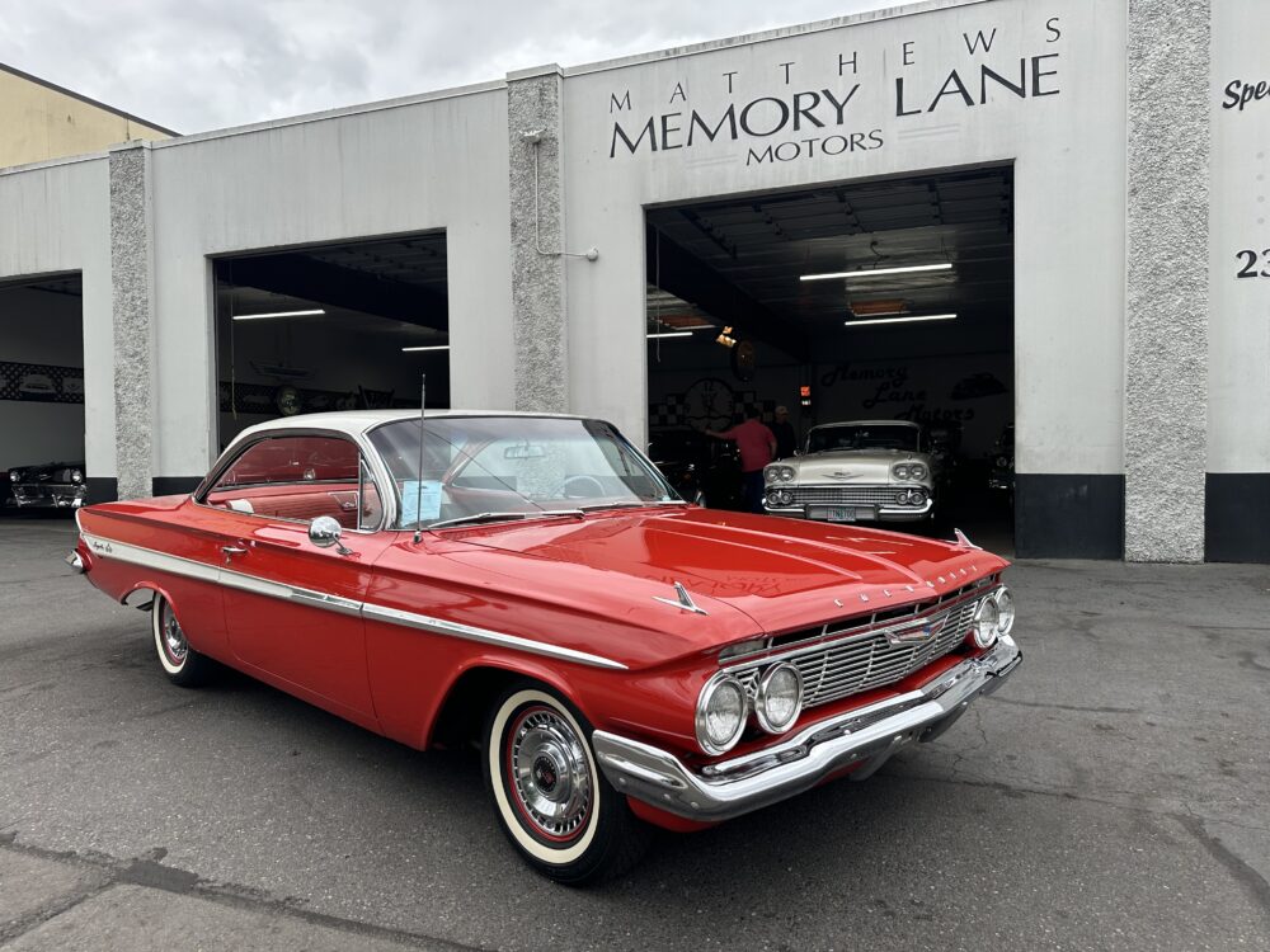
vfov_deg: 56.8
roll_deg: +0.9
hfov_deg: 71.6
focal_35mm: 24
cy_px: 476
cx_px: 635
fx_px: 881
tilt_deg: -1.4
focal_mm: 6.86
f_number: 1.78
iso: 80
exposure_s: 1/555
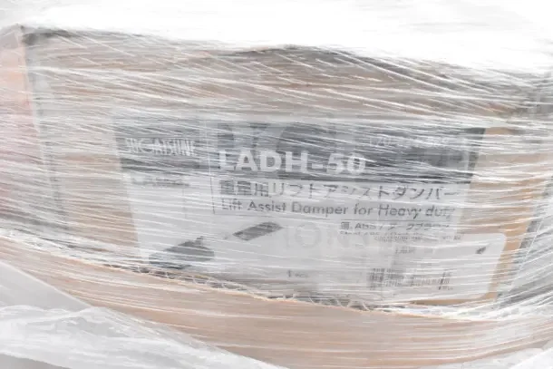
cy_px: 184
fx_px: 415
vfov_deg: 48.0
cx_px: 276
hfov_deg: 67.4
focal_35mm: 27
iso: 6400
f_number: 14
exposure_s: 1/1250
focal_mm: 18
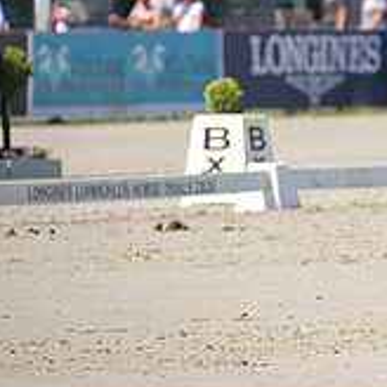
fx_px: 8348
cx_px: 642
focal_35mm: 660
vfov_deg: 2.7
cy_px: -37
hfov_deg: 2.6
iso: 250
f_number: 5
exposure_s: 1/1250
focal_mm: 220
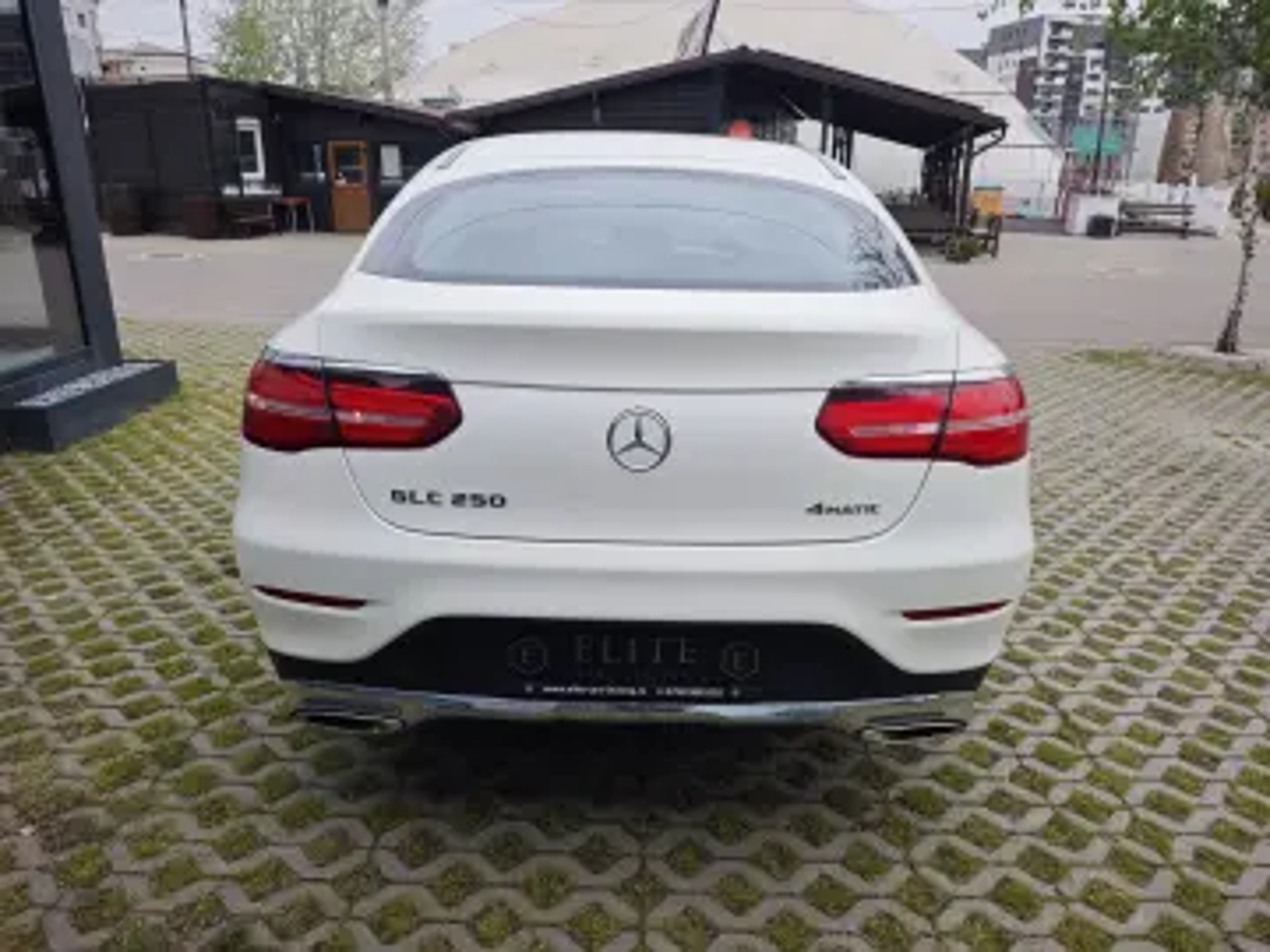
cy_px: 476
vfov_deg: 58.9
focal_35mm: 23
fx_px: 844
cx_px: 635
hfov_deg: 73.9
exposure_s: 1/1380
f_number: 1.6
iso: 50
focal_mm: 6.55
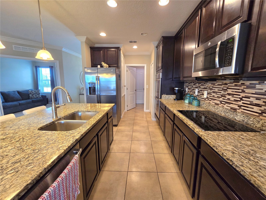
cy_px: 100
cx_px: 133
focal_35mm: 13
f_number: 2.2
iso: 200
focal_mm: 2.2
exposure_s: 1/60.2
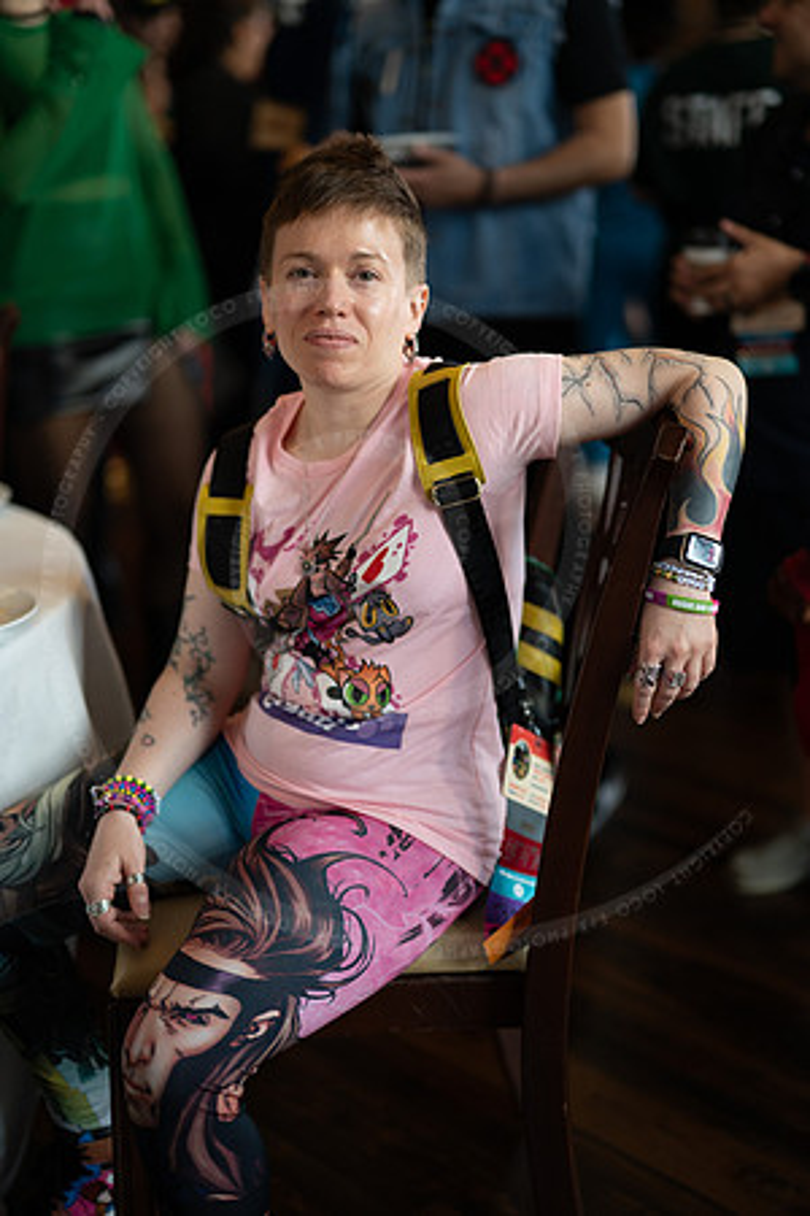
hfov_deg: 27.0
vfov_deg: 39.6
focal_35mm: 50
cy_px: 608
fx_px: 1687
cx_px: 405
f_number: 1.2
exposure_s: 1/200
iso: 640
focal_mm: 50
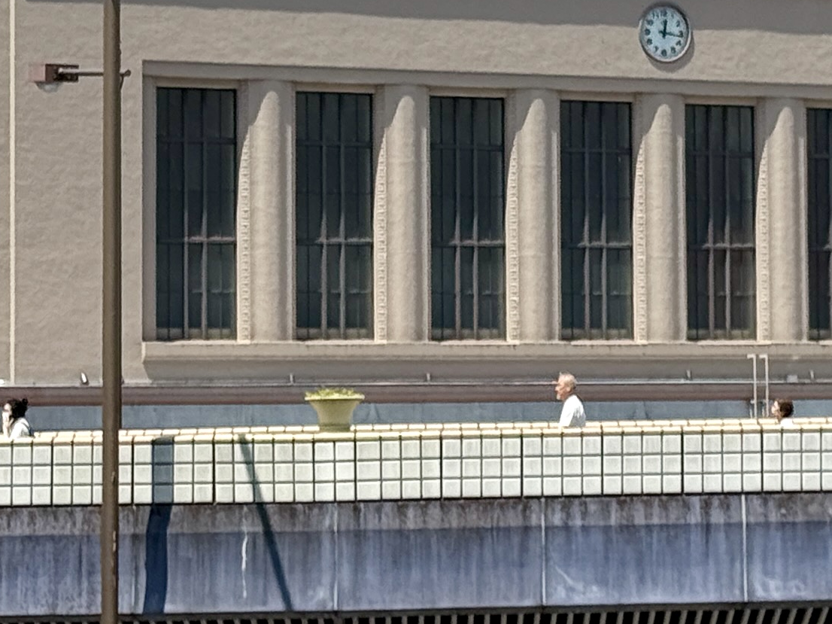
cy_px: 128
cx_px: 557
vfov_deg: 8.5
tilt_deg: +3.1
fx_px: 4205
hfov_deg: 11.3
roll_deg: +0.0
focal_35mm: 175
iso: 80
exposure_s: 1/7874
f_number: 1.78
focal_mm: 6.76
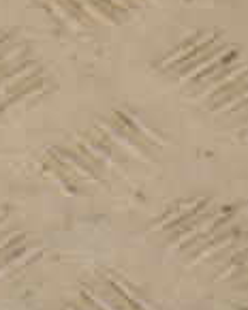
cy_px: 402
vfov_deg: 6.4
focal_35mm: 302
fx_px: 2771
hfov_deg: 5.0
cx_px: -342
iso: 800
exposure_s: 1/200
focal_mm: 52
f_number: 9
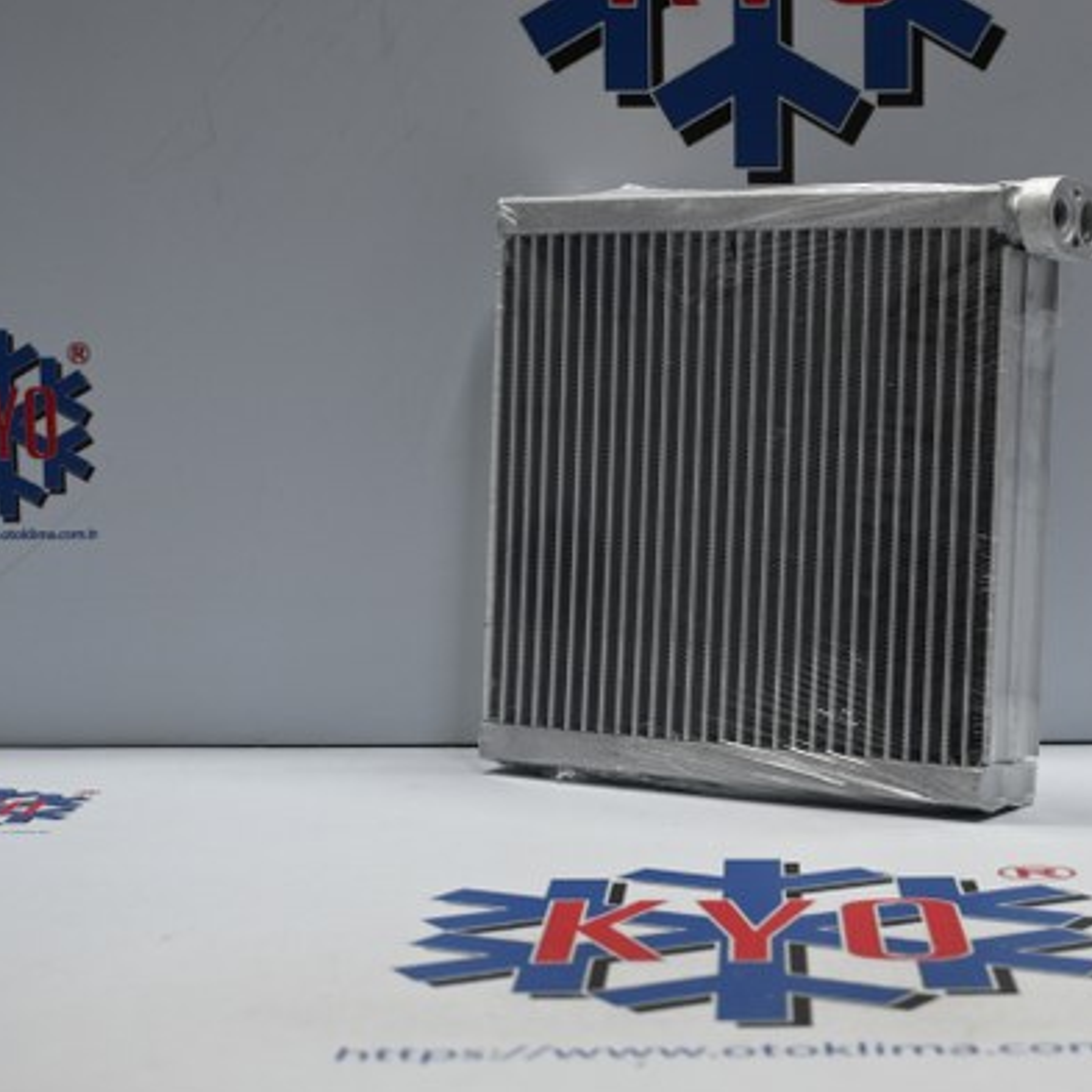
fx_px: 2641
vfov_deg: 23.4
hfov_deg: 23.2
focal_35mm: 74
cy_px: 553
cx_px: 761
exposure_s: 1/60
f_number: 5.6
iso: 720
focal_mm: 38
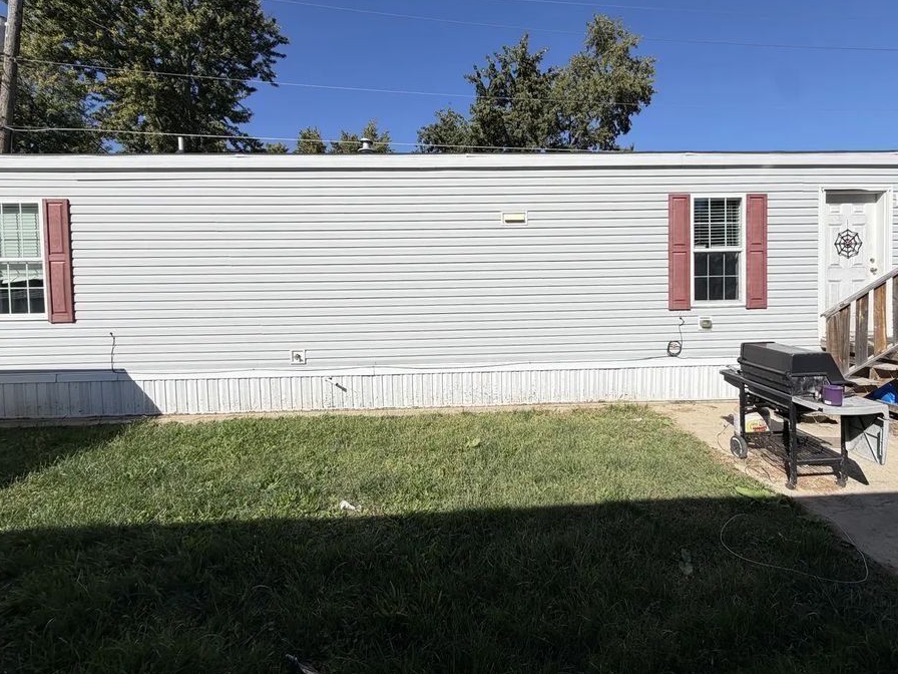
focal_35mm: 16
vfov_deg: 77.7
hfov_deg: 94.0
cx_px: 504
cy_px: 294
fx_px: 415
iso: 20
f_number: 2.2
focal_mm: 2.22
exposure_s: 1/1235
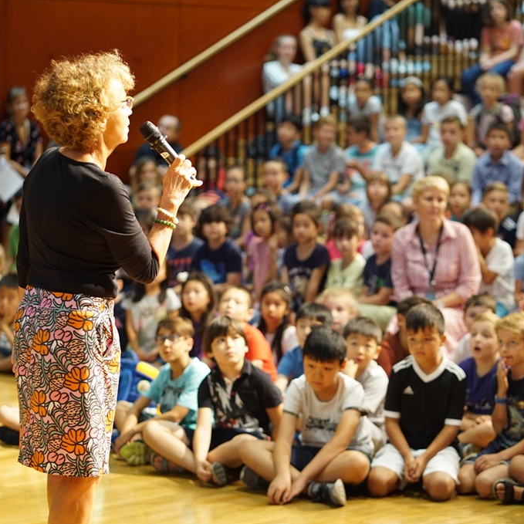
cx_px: 290
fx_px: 1867
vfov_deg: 16.0
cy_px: 262
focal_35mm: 109
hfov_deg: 16.0
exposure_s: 1/160
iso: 1600
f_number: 2.2
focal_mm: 85
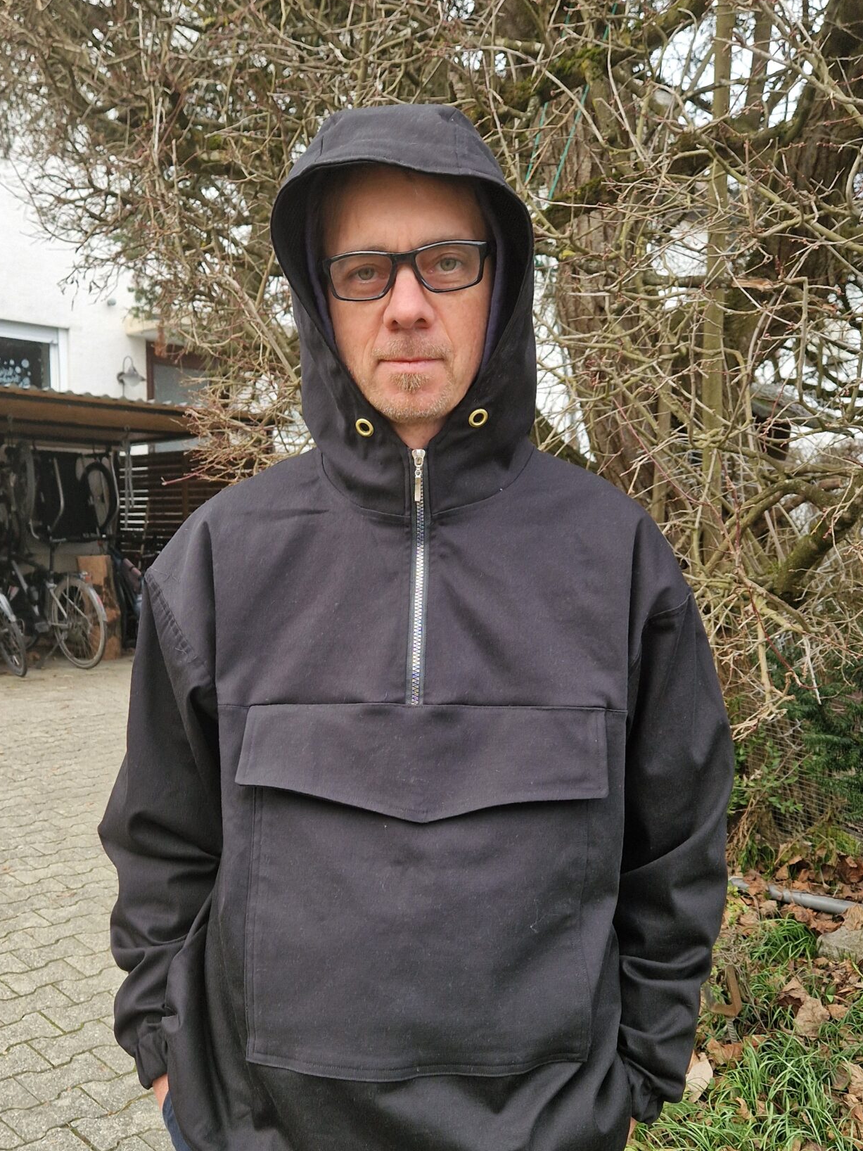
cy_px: 712
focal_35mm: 36
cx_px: 412
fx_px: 1197
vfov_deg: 50.9
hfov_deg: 39.6
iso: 64
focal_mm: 5.4
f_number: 1.8
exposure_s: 1/180
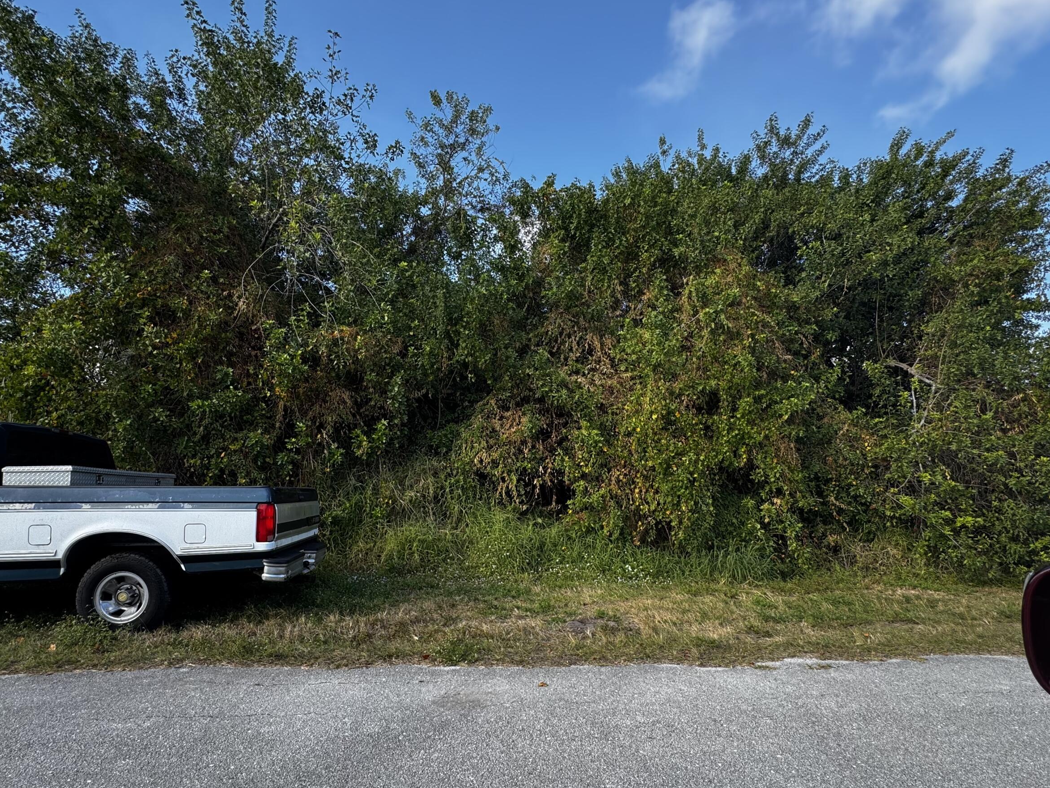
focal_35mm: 18
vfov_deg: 71.1
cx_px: 501
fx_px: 546
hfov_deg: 87.7
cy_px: 456
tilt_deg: +2.5
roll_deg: -1.4
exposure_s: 1/231
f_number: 2.2
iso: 40
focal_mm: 2.22
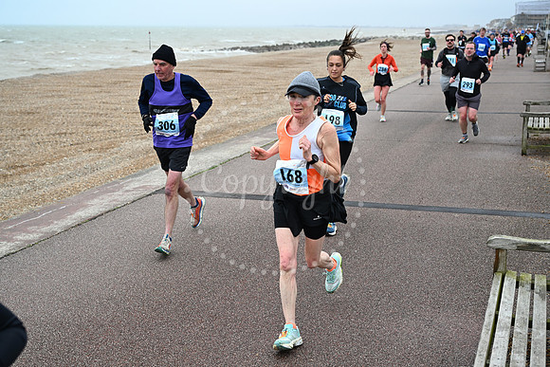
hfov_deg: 44.5
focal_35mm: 44
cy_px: 184
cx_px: 275
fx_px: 672
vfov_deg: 30.5
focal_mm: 44
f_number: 4
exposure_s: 1/800
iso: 500
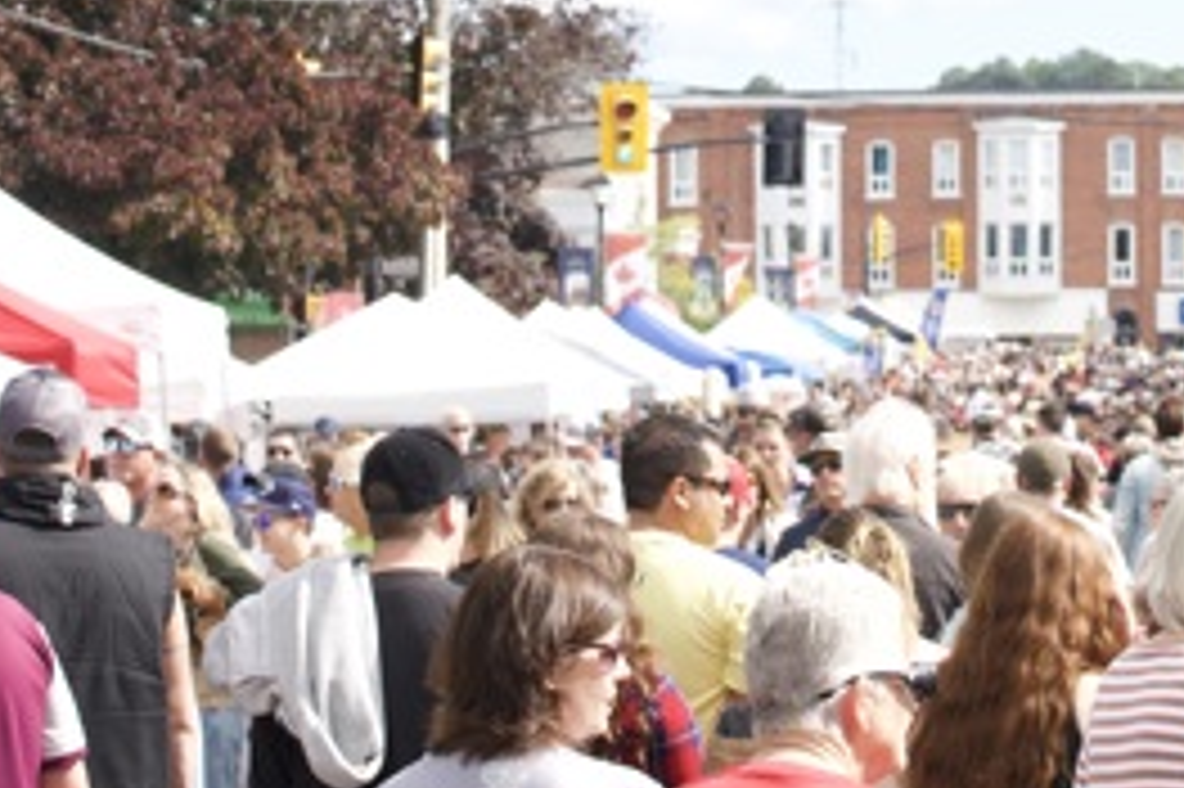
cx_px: 898
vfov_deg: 6.3
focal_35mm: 215
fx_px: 7066
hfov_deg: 9.6
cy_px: -275
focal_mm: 70
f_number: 7.1
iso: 100
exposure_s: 1/125
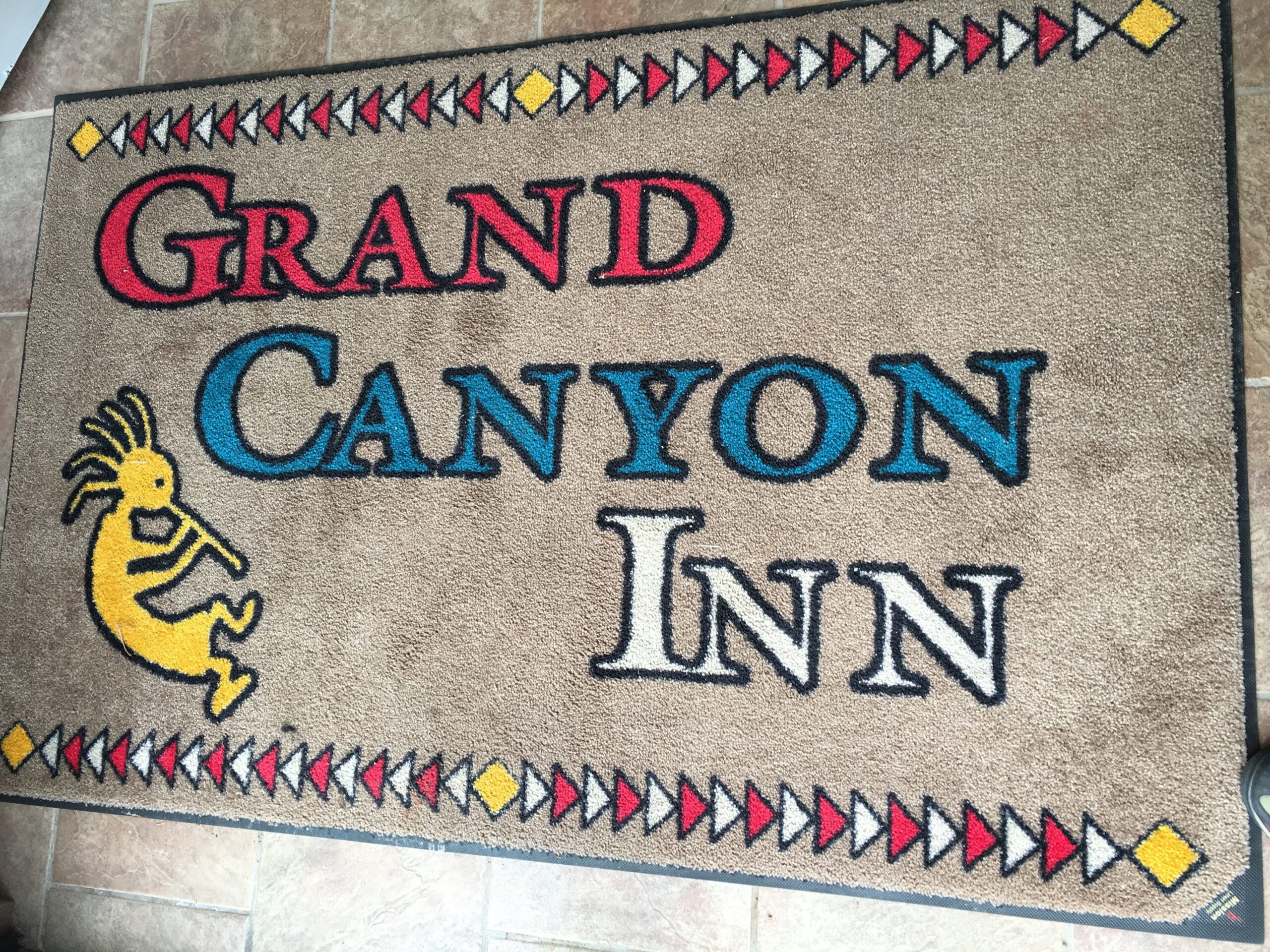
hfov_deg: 61.7
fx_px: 1064
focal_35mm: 29
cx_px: 635
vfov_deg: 48.2
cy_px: 476
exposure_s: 1/60
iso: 25
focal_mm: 4.15
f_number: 2.2
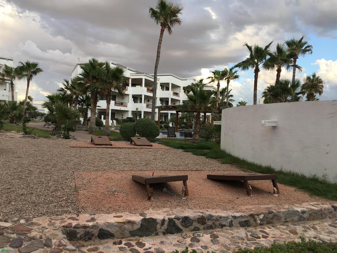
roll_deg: -2.8
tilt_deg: -3.3
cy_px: 126
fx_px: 282
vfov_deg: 48.2
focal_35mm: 29
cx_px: 168
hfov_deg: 61.7
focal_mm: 4.15
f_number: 2.2
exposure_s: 1/425
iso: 25
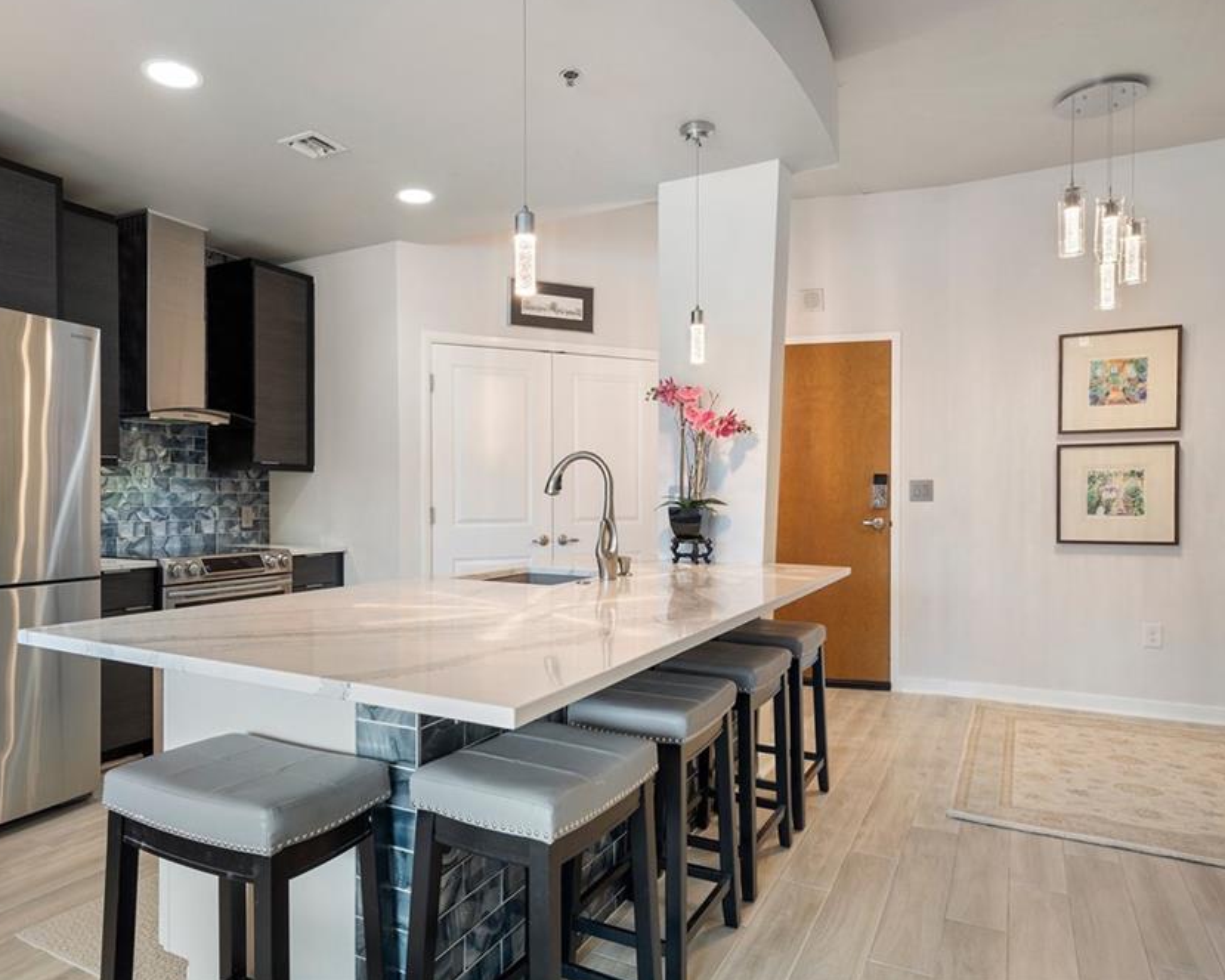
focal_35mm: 22
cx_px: 544
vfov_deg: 63.1
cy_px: 484
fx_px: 798
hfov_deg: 74.8
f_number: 8
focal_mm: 19
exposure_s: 1/30
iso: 640
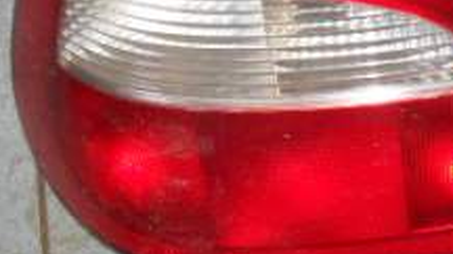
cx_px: 350
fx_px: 1032
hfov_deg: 24.4
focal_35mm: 86
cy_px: 48
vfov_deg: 13.9
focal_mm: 6.3
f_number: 2.8
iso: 200
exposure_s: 1/45
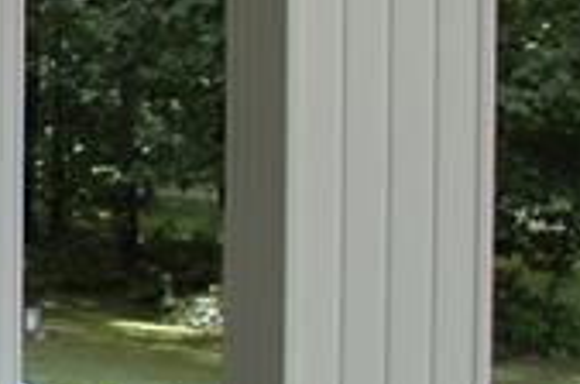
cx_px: -724
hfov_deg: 15.4
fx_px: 1463
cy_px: 230
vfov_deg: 15.0
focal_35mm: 91
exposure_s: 1/125
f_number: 5.6
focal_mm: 10
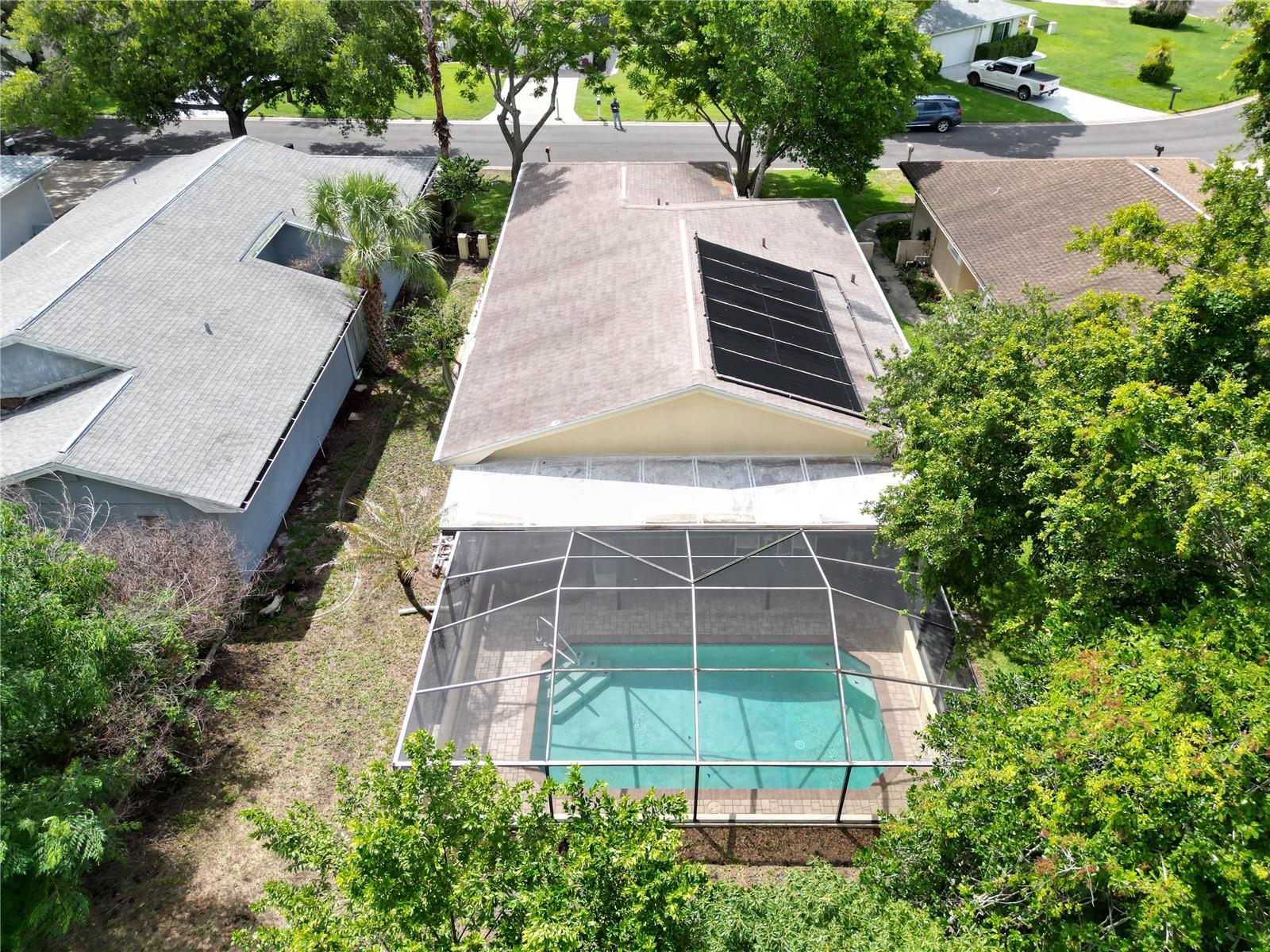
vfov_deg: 56.8
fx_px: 881
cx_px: 635
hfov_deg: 71.6
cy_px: 476
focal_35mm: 24
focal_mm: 6.72
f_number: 1.7
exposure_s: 1/2000
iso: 130
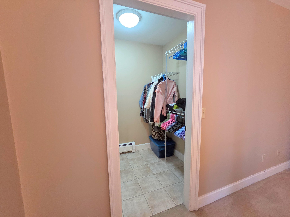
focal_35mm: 13
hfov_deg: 106.2
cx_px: 145
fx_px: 109
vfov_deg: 89.9
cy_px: 108
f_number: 2.2
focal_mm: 2.2
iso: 1250
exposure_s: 1/60
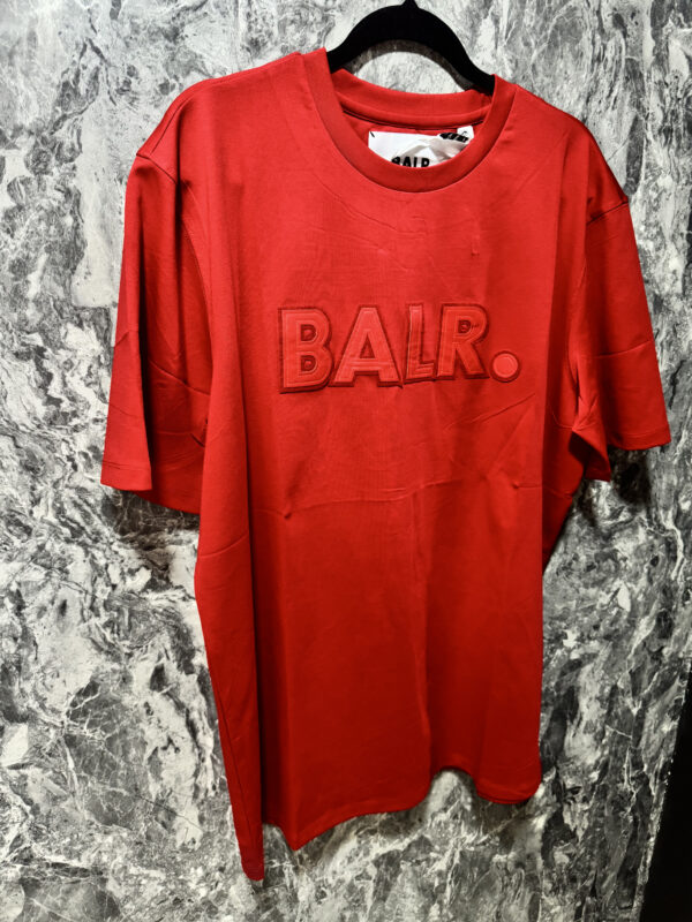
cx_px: 346
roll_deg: +0.8
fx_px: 640
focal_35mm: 24
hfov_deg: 56.8
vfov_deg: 71.6
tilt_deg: -19.8
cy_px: 461
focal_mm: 6.76
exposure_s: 1/60
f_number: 1.78
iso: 500
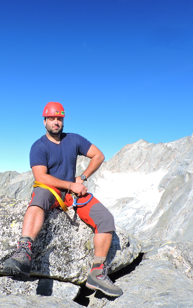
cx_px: 60
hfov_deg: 36.8
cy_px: 154
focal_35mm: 34
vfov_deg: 56.7
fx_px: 286
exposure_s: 1/40
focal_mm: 4.3
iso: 100
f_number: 8.3
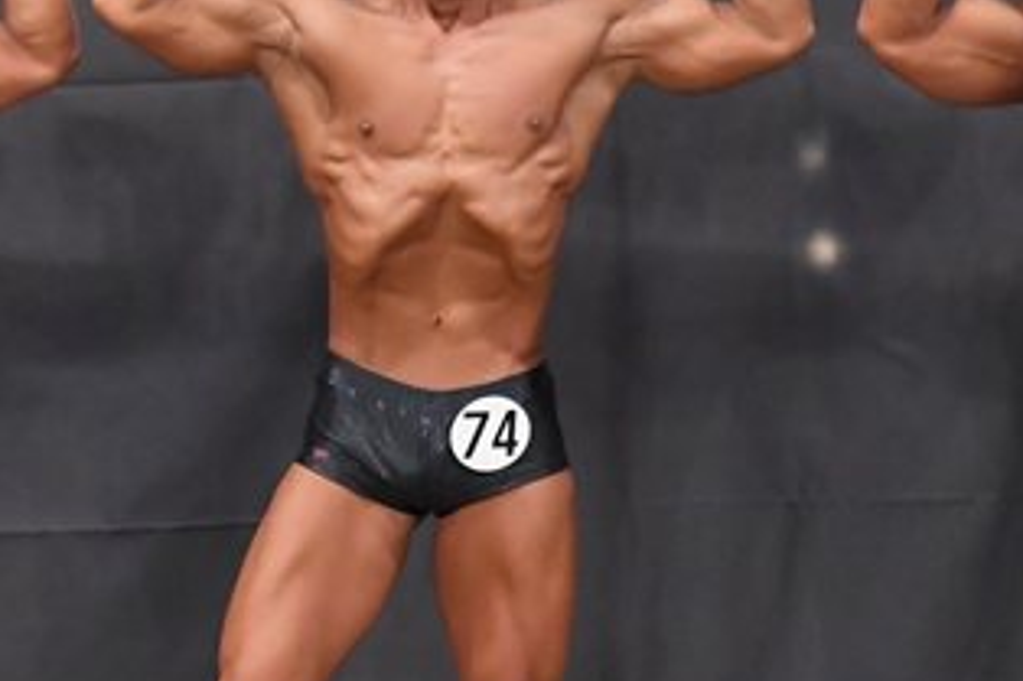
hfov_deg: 3.8
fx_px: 15223
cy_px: 417
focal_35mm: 536
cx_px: 158
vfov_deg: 2.6
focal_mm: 145
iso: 6400
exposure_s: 1/400
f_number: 5.6
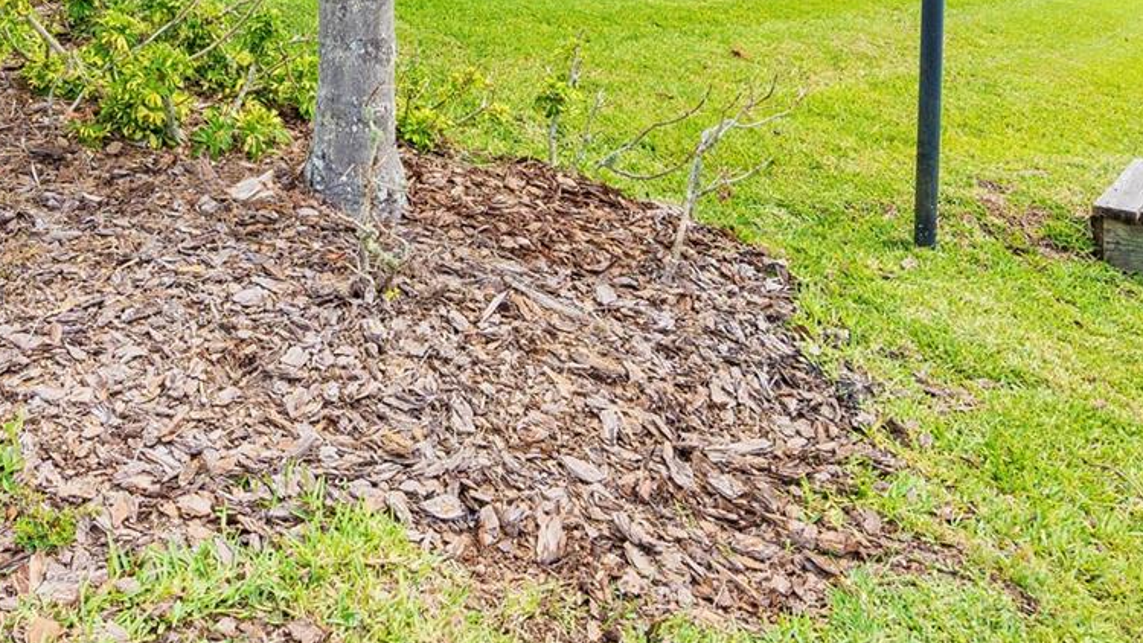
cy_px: -56
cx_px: 370
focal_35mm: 38
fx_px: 1152
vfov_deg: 28.5
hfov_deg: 51.7
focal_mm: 17
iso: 200
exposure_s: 1/320
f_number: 8
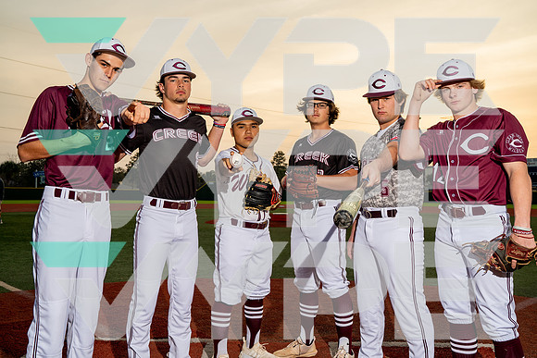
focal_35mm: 35
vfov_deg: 37.9
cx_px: 268
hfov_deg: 54.4
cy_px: 179
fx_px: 522
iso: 250
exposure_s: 1/250
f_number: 6.3
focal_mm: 35
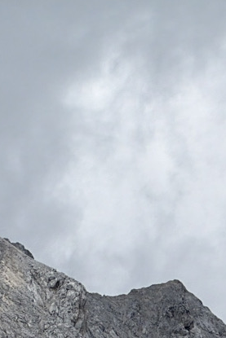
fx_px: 4713
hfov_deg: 2.7
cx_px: 674
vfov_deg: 4.1
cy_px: 368
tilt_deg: +0.6
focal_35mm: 501
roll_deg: +1.4
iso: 20
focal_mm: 16.89
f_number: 2.8
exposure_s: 1/1068
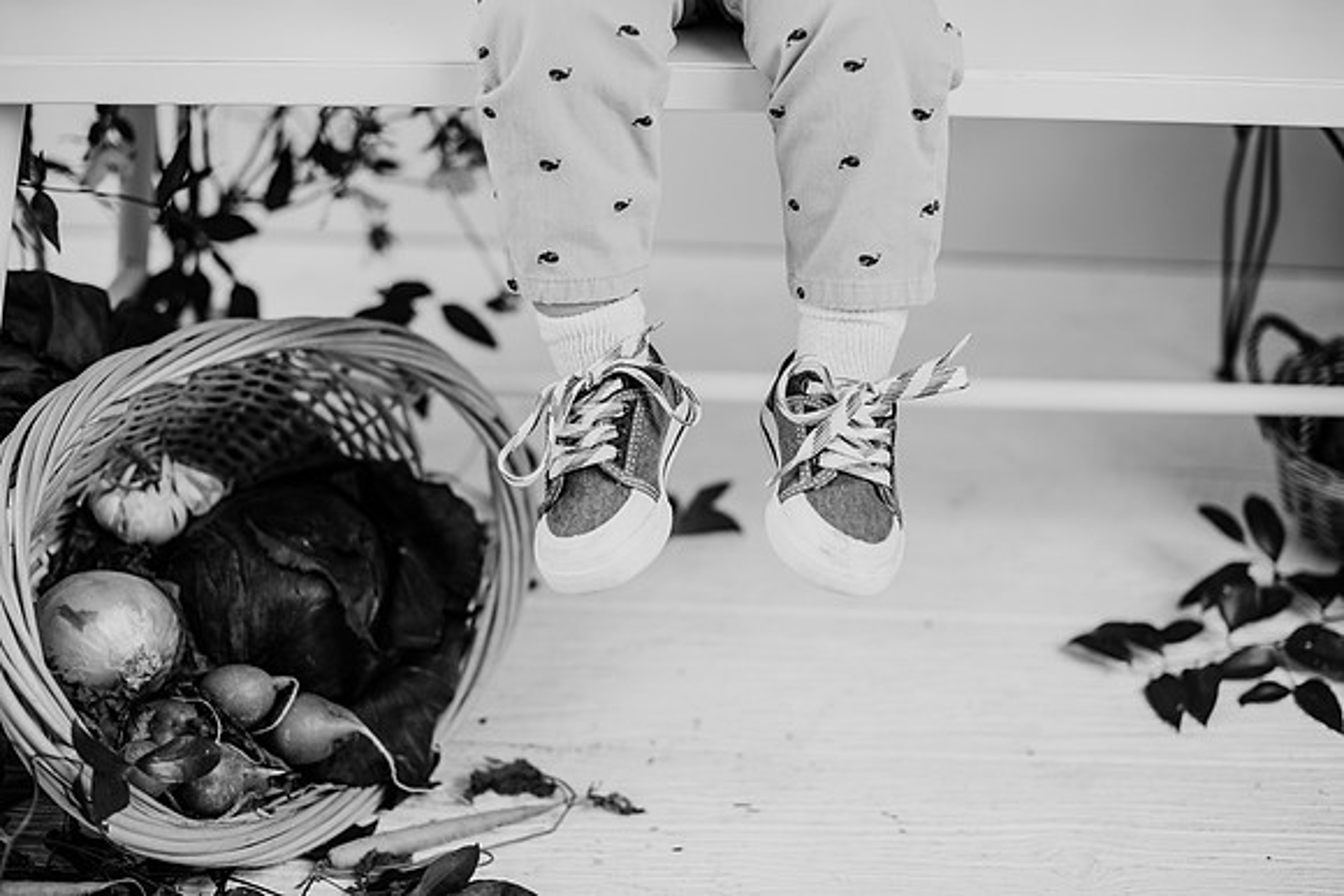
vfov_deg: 27.0
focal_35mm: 50
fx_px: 1867
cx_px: 672
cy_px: 448
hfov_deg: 39.6
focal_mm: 50
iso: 100
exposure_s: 1/160
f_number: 2.5
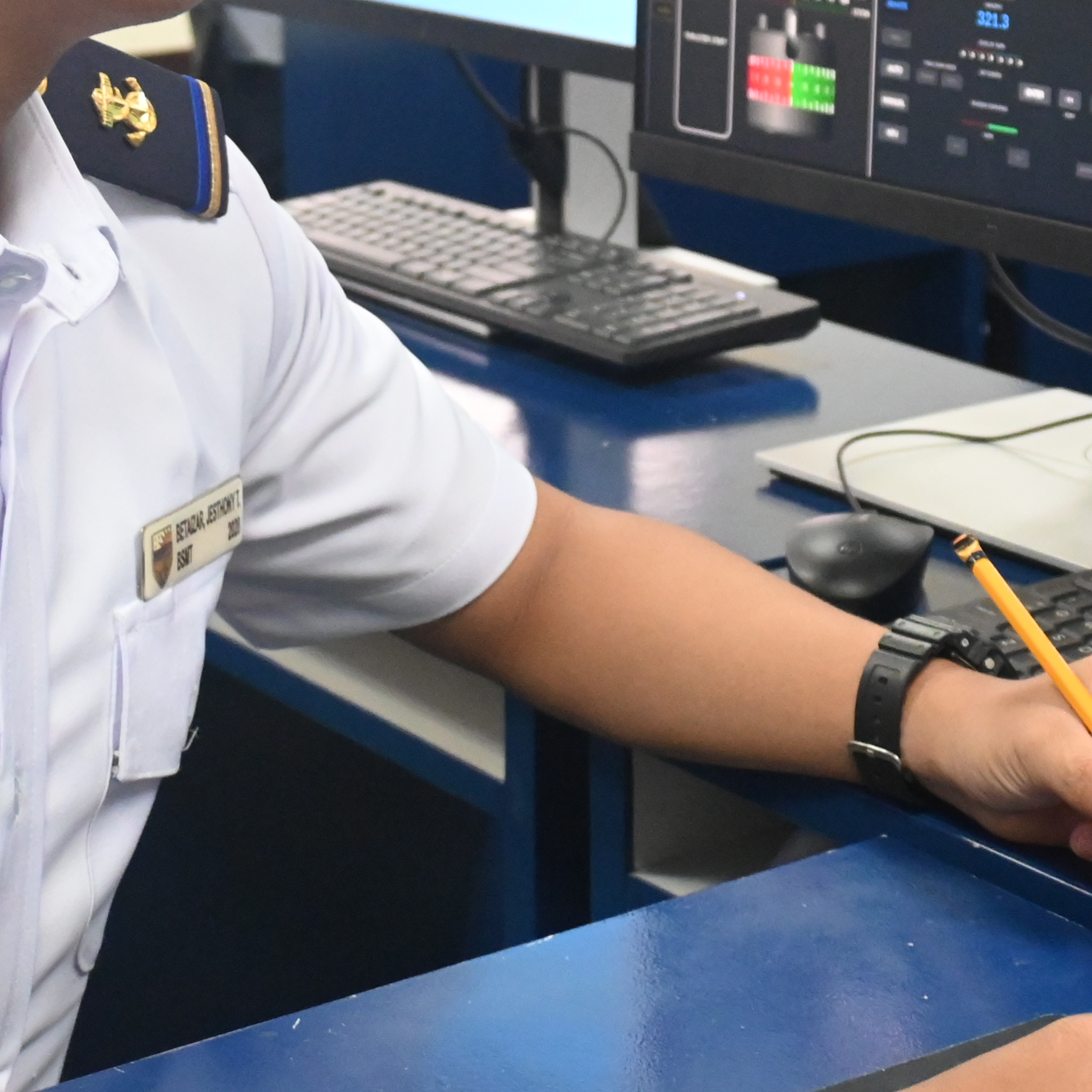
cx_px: 746
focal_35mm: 93
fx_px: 3322
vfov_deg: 18.2
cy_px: 1
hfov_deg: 18.6
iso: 3200
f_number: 4
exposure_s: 1/100
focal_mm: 22.5
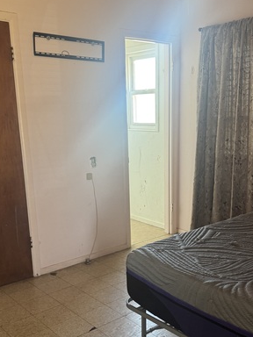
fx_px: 390
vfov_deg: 46.4
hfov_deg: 35.9
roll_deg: +1.6
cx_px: 147
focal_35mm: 40
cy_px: 212
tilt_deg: -14.7
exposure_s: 1/60
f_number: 1.78
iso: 320
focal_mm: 6.76
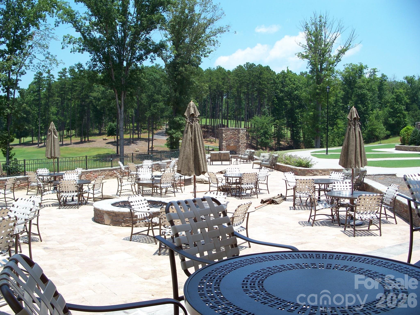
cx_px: 210
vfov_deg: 38.7
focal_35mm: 37
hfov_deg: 50.1
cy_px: 158
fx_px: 449
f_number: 4
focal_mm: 7.8
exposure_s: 1/400
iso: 64
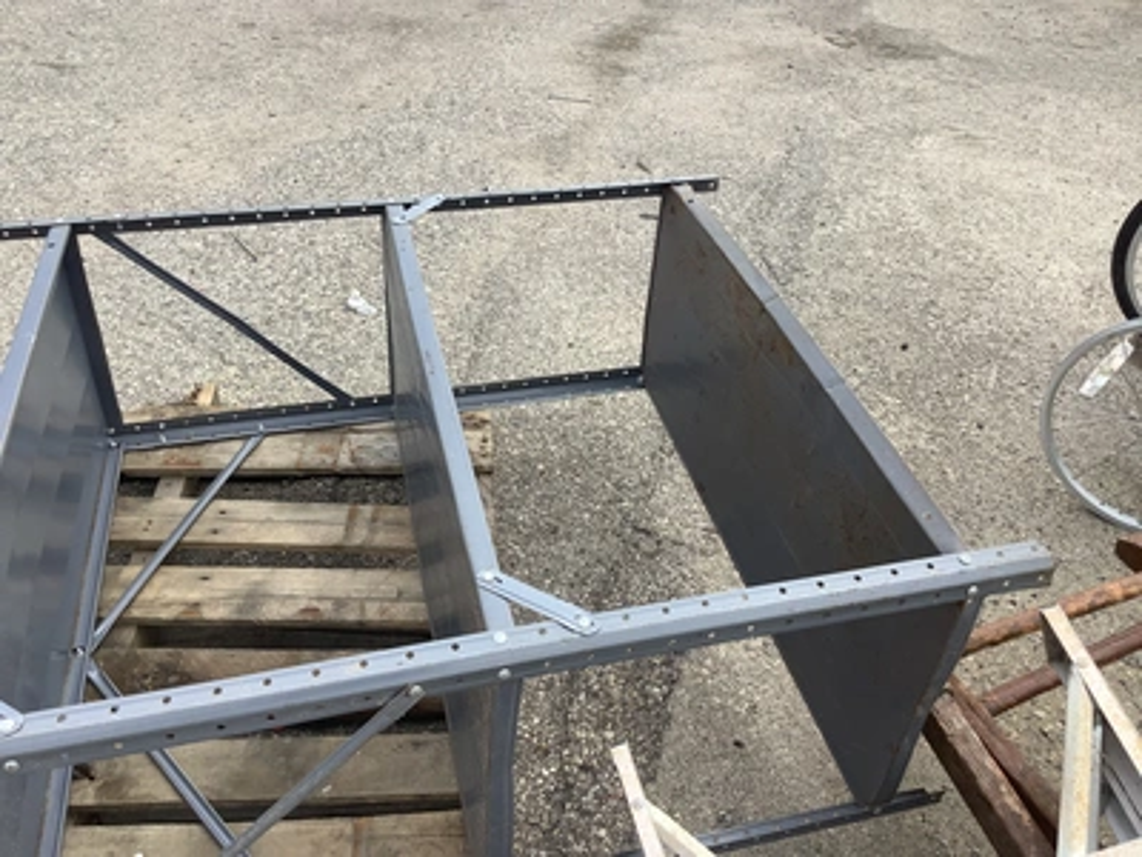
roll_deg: +0.9
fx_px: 1023
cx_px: 571
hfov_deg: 58.4
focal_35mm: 31
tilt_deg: -37.6
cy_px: 428
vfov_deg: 45.4
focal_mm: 3.3
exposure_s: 1/359
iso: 25
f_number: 2.4
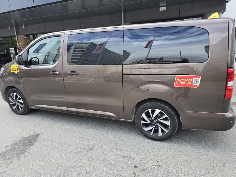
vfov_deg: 58.9
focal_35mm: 23
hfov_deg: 73.9
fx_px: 157
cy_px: 88
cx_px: 118
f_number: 1.7
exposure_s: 1/180
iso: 20
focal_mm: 6.3
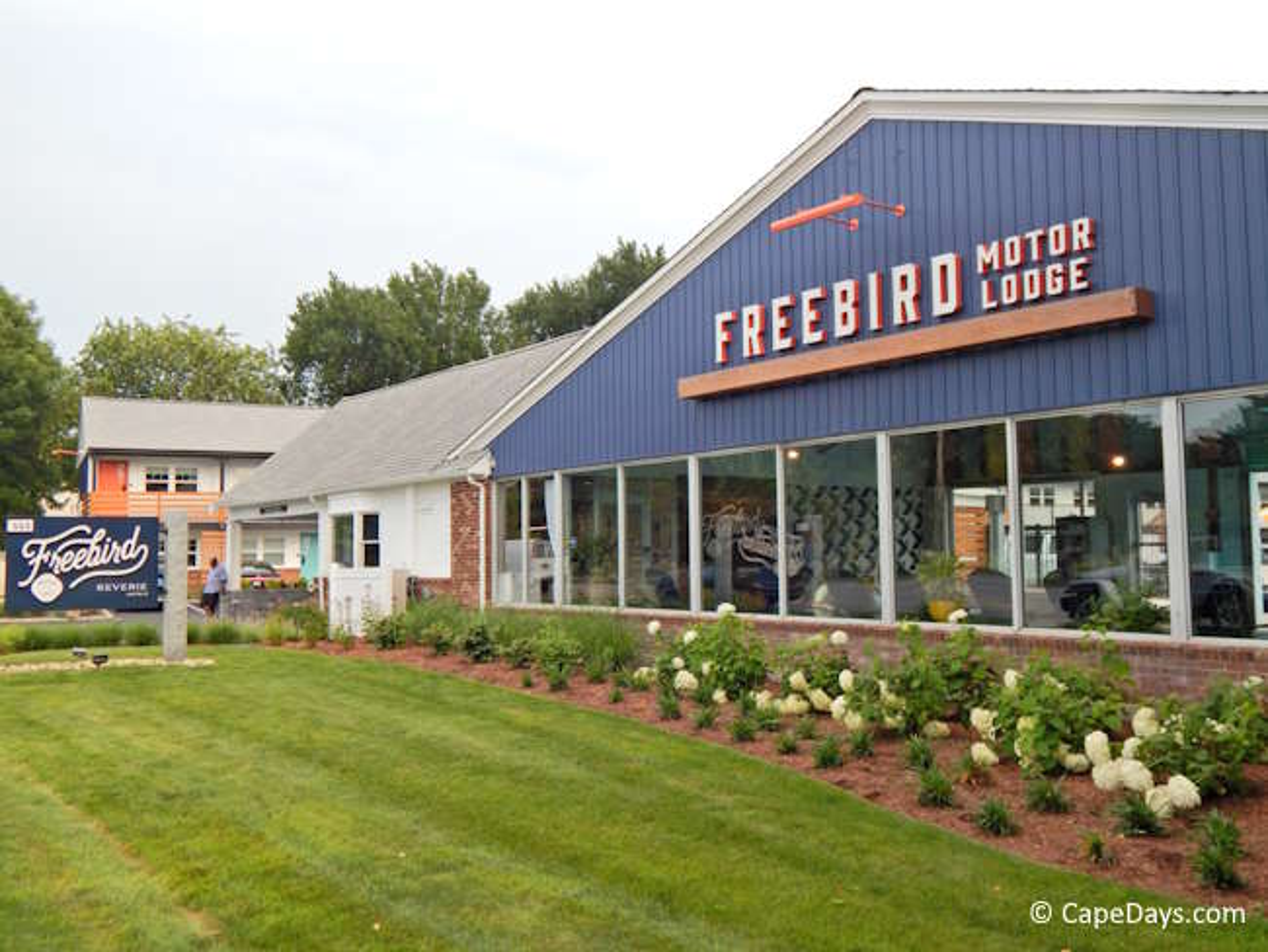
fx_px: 1136
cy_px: 476
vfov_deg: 45.5
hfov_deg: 58.3
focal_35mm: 31
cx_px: 634
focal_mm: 5.6
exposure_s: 1/500
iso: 125
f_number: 3.2
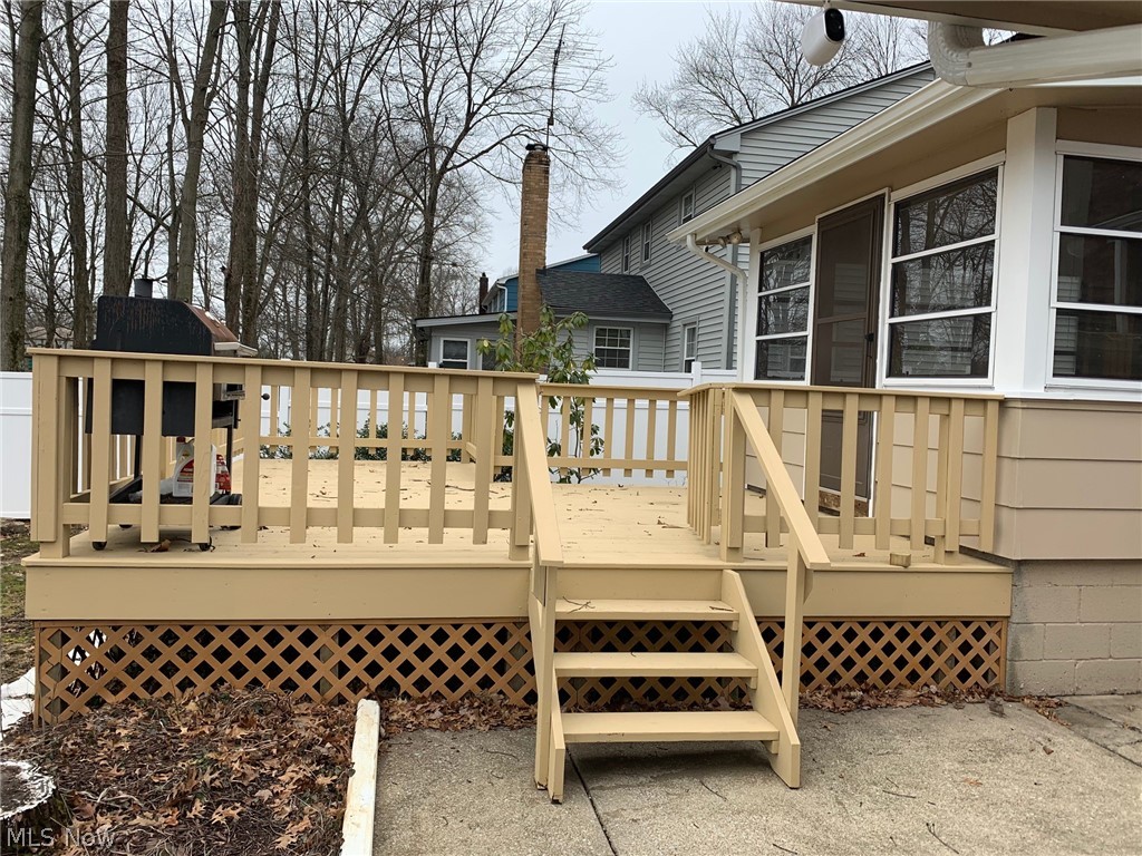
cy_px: 428
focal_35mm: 26
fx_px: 858
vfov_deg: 53.1
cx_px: 571
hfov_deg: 67.3
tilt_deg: -1.7
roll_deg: -3.0
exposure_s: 1/594
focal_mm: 4.25
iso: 25
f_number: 1.8
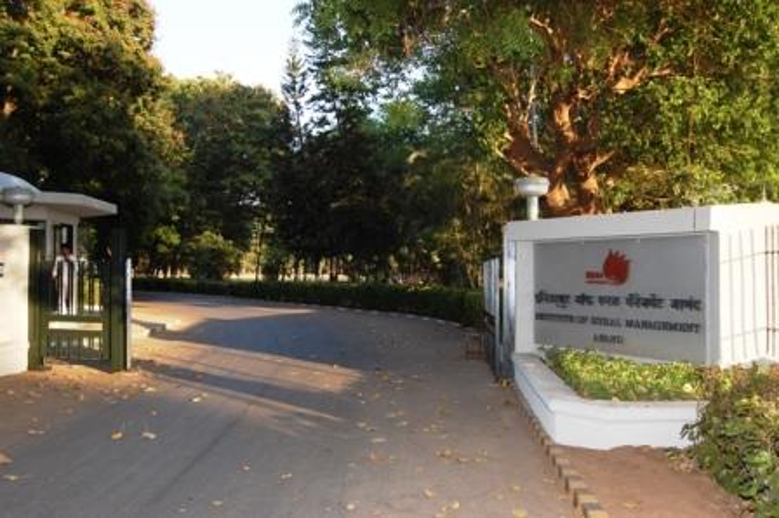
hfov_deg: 57.3
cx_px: 390
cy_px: 259
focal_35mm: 33
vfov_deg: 39.9
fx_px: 714
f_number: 6.3
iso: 200
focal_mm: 22
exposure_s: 1/125
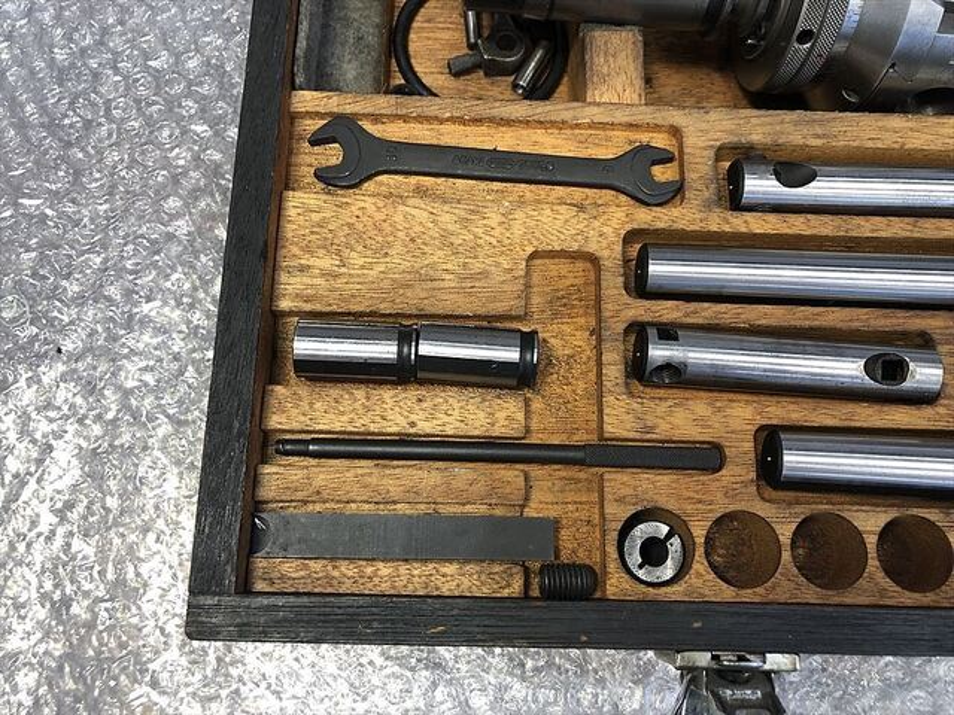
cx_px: 477
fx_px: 772
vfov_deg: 49.7
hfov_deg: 63.4
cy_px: 358
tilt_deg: -76.7
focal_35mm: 28
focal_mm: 3.99
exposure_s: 1/20
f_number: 1.8
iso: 40
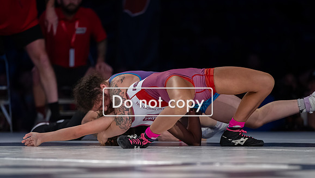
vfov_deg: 4.7
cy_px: 123
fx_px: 2164
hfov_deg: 8.3
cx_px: 129
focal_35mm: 259
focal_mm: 195
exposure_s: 1/800
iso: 1400
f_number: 2.8
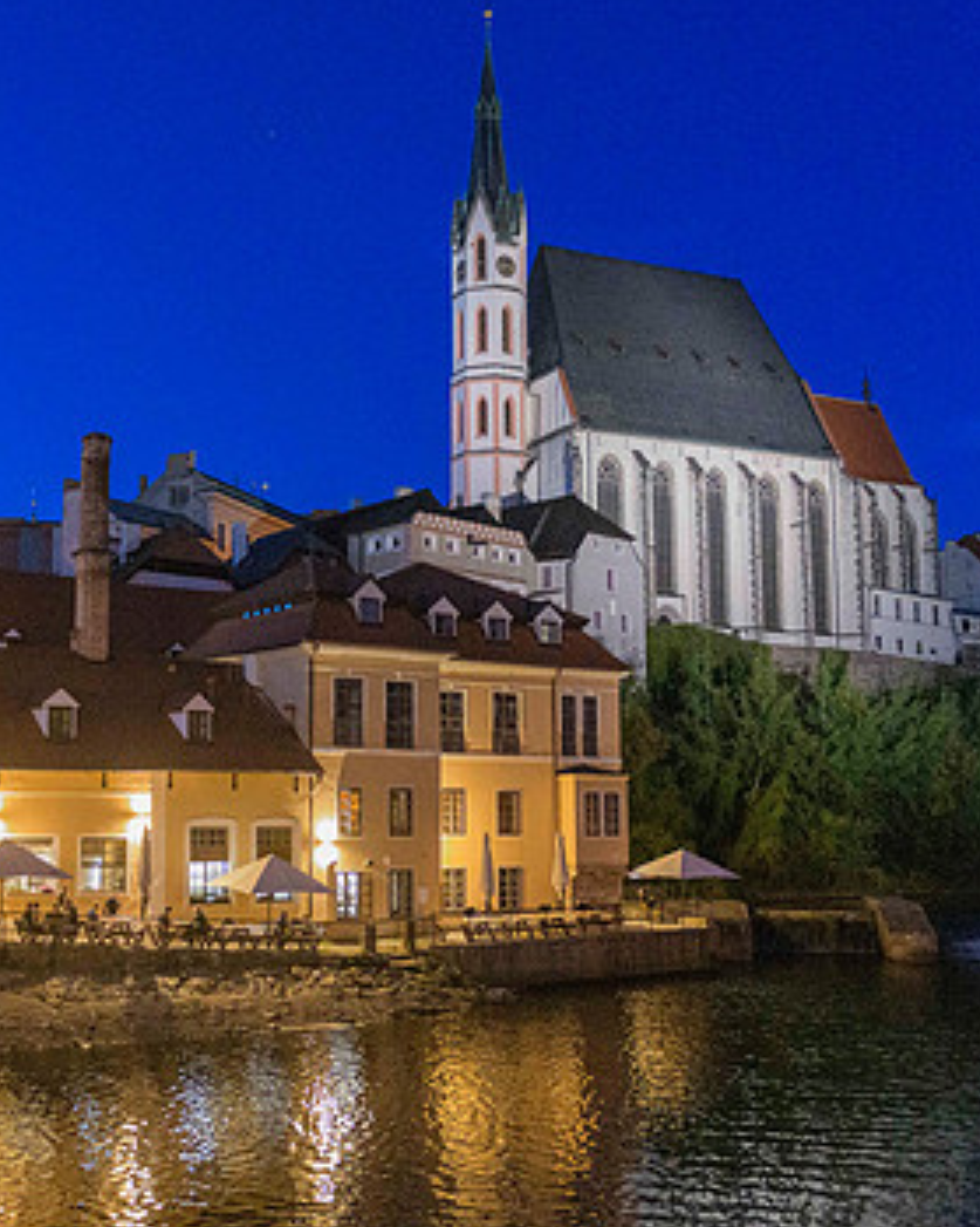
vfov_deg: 42.9
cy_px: 645
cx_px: 334
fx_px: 1560
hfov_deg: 34.6
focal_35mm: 43
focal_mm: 26
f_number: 2.8
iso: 8000
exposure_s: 1/50
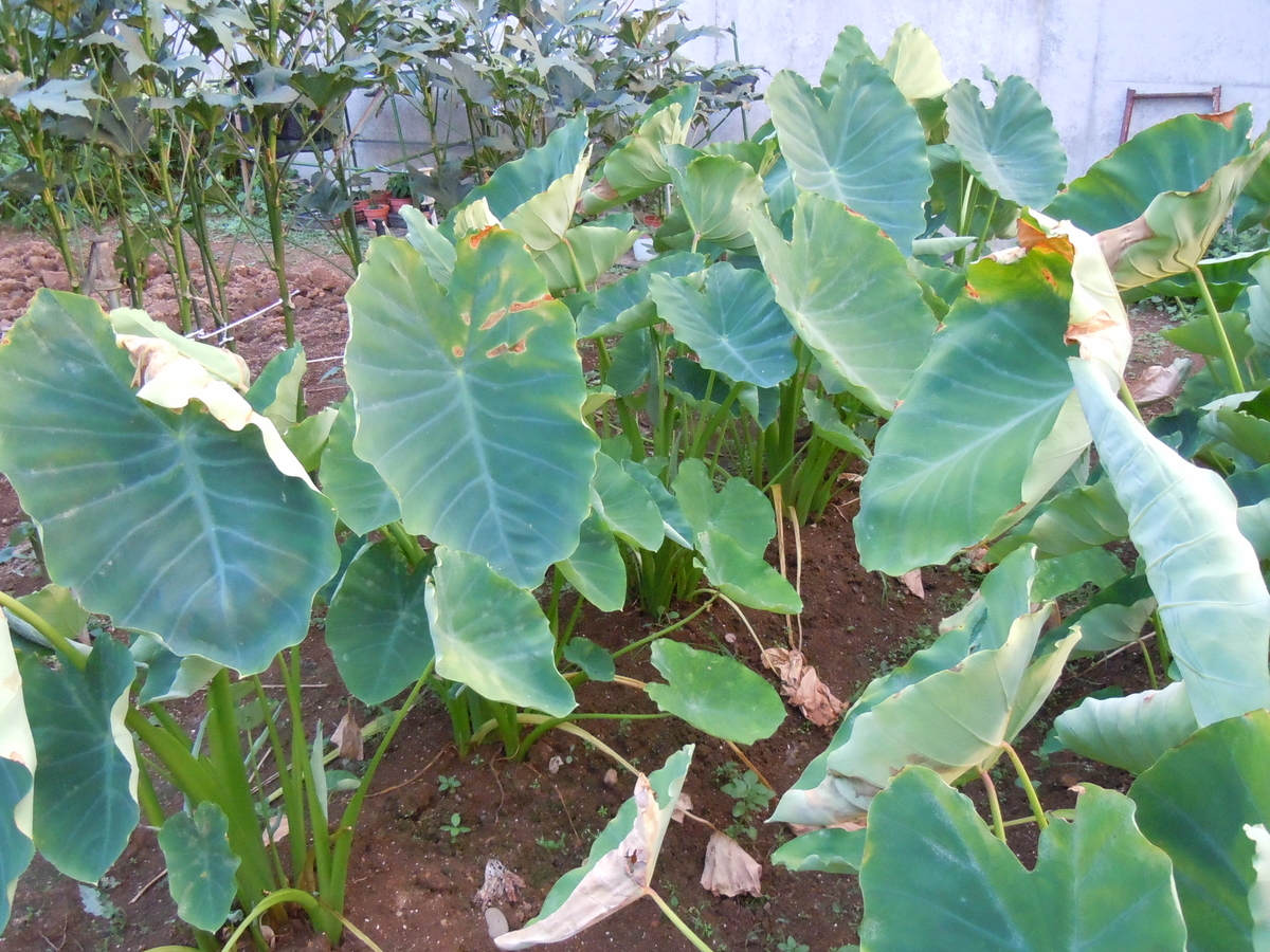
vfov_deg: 46.8
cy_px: 476
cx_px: 635
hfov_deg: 60.0
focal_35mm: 30
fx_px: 1101
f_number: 3.5
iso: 800
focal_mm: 5.4
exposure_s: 1/80
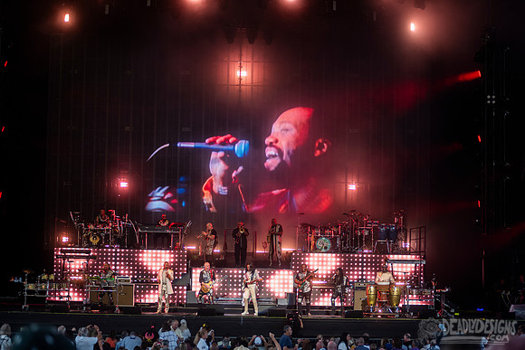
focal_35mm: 86
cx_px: 283
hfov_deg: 23.6
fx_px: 1256
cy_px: 188
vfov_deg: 15.9
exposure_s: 1/500
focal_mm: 80
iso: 1000
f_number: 3.2
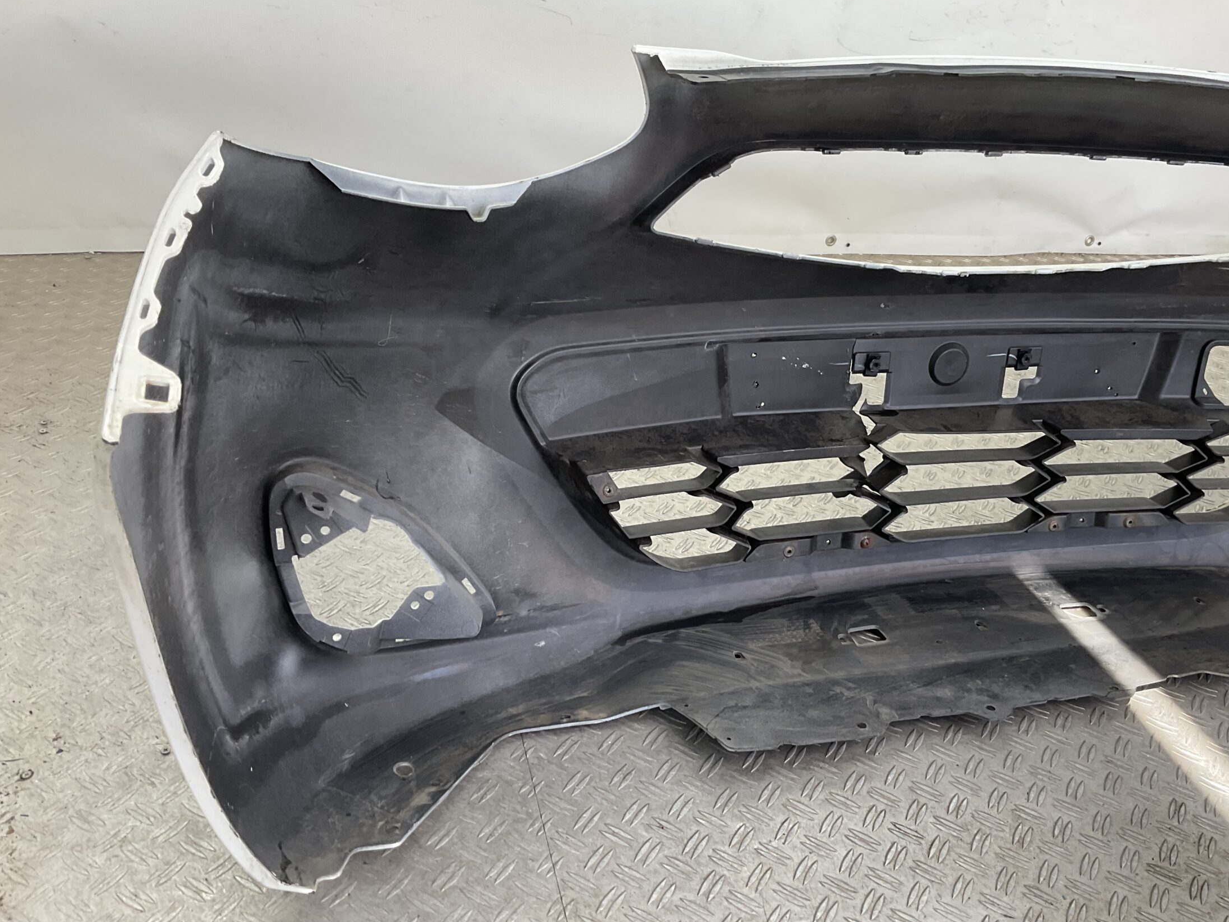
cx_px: 692
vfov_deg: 41.8
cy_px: 460
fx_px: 1207
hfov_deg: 53.8
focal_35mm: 34
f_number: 1.8
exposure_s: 1/120
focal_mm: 3
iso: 25
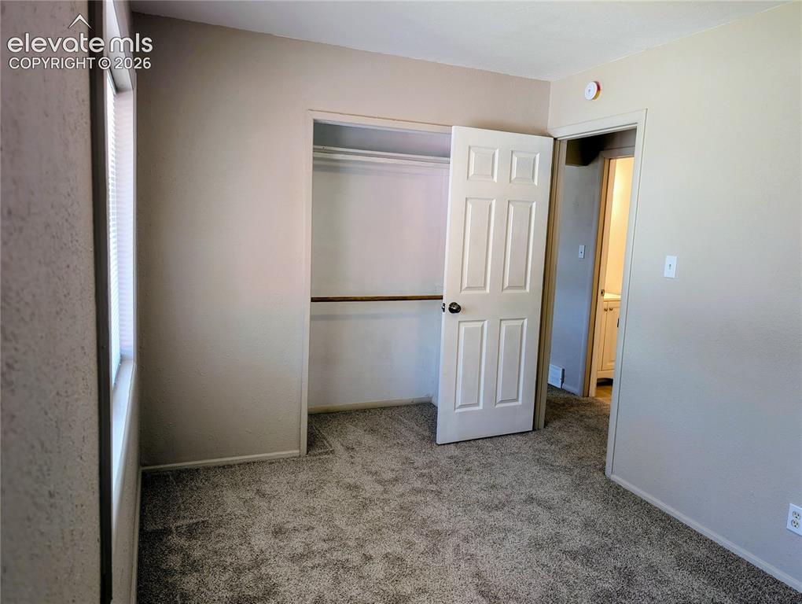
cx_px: 401
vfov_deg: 56.9
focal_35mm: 24
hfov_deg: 71.5
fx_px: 557
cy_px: 302
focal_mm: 6.9
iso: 35
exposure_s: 1/24
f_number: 1.68
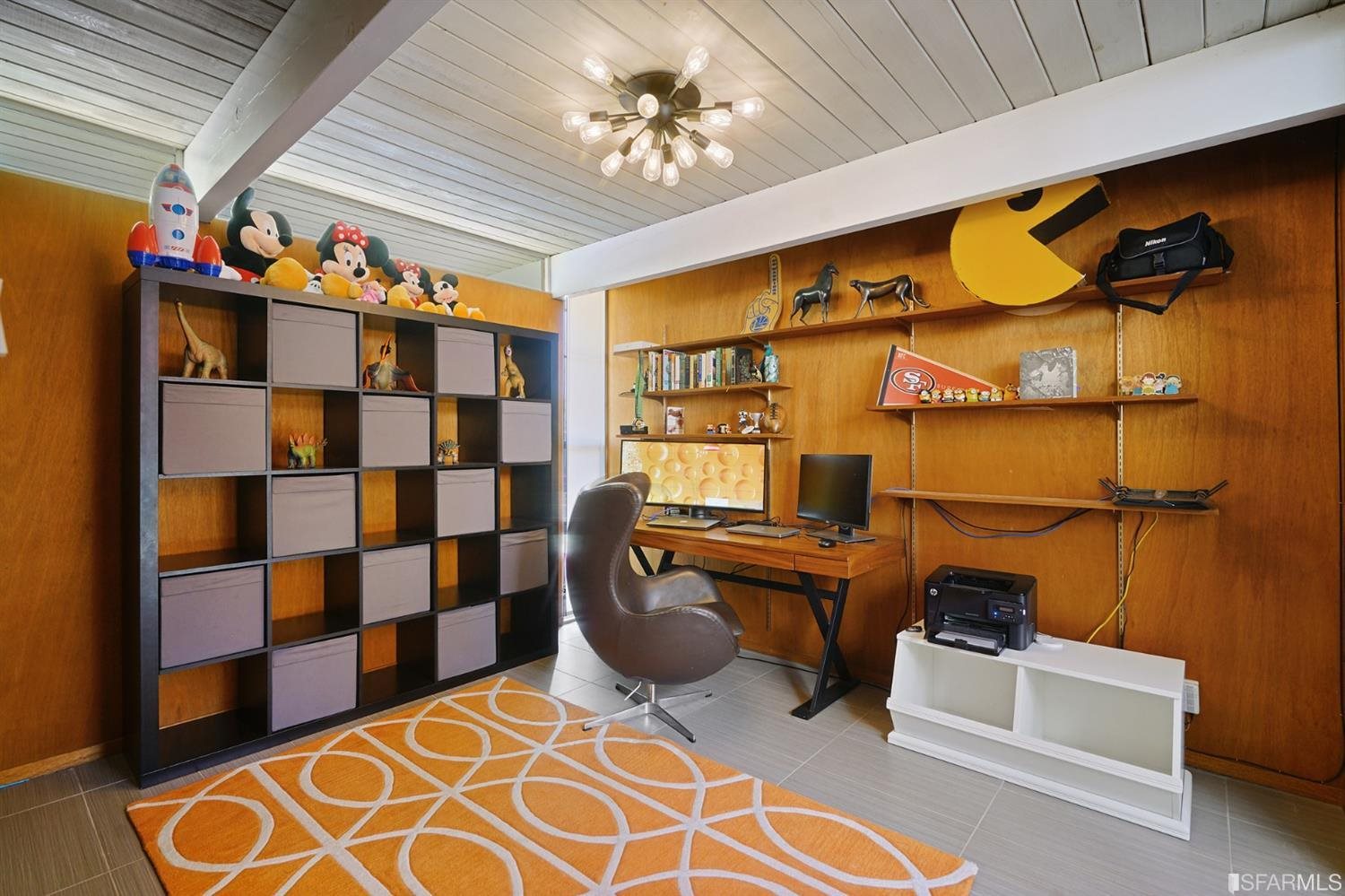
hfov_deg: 96.8
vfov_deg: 73.7
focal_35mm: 16
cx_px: 672
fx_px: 598
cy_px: 448
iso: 200
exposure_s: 1/4
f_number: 7.1
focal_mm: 16
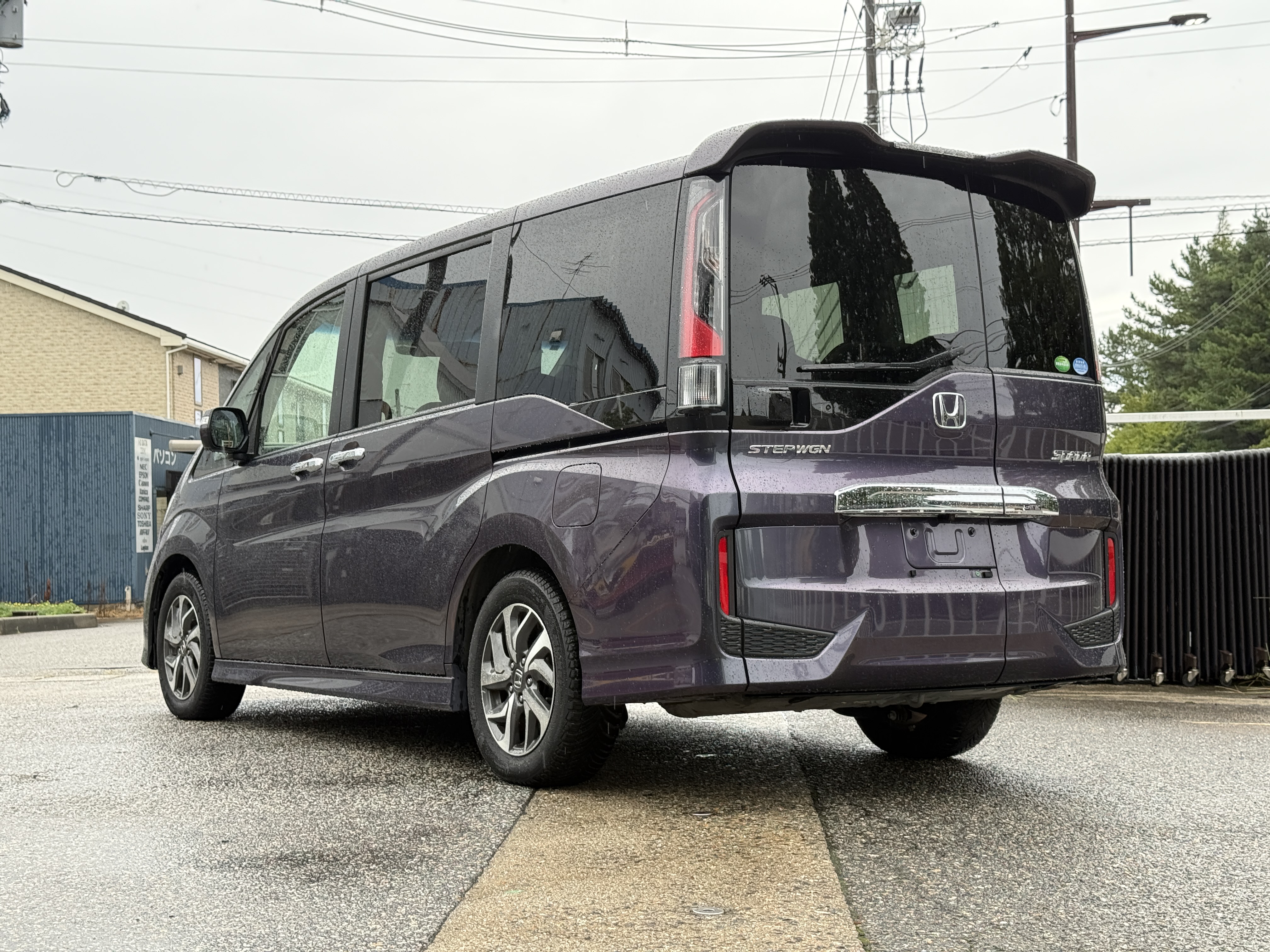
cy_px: 476
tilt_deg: +2.0
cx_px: 635
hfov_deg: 39.7
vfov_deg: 30.3
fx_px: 1761
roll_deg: +1.4
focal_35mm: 48
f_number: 1.78
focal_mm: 6.76
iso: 100
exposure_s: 1/331
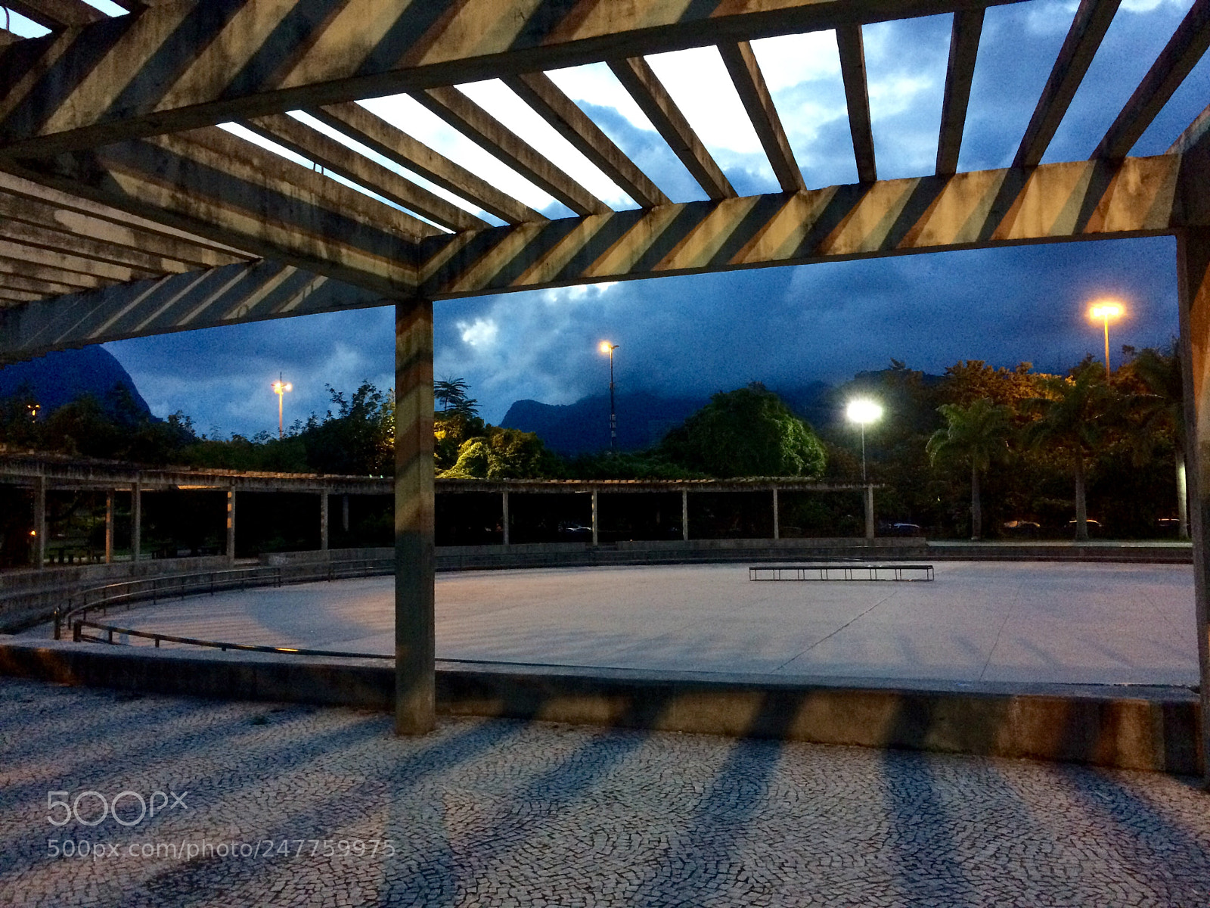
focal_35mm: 29
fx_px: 1014
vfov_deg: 48.2
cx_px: 605
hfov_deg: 61.7
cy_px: 454
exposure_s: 1/30
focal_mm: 4.15
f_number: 2.2
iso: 320
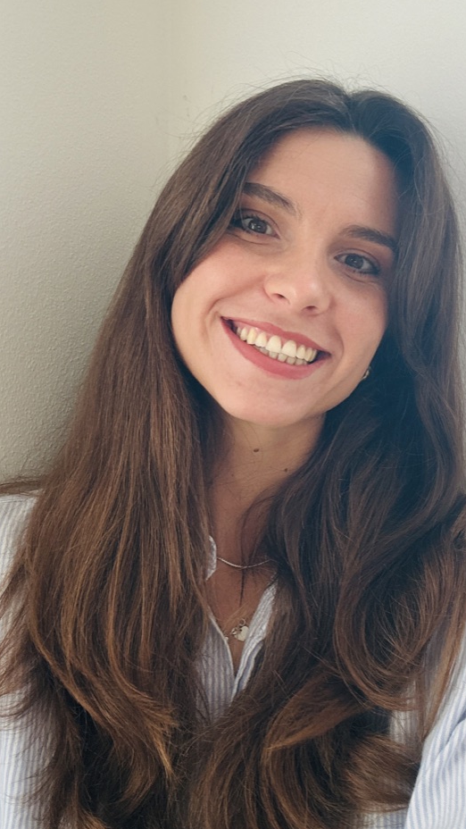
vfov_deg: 69.8
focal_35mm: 27
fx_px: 593
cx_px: 284
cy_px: 431
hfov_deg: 42.6
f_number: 1.9
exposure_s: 1/117
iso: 80
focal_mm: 2.69
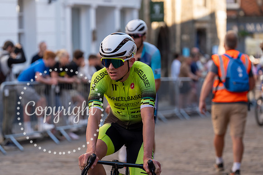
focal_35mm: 129
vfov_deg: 10.6
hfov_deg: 15.9
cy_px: 88
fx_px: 943
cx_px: 132
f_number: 4
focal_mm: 129
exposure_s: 1/1000
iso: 640
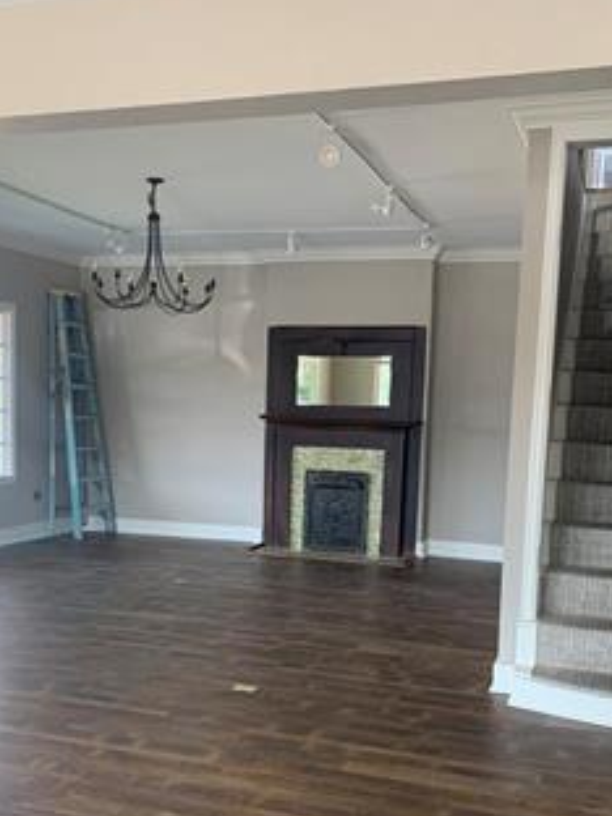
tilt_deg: -5.3
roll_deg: -2.1
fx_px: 943
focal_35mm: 40
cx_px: 275
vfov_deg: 46.3
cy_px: 523
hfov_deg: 35.9
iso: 80
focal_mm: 4.25
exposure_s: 1/120
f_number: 1.8
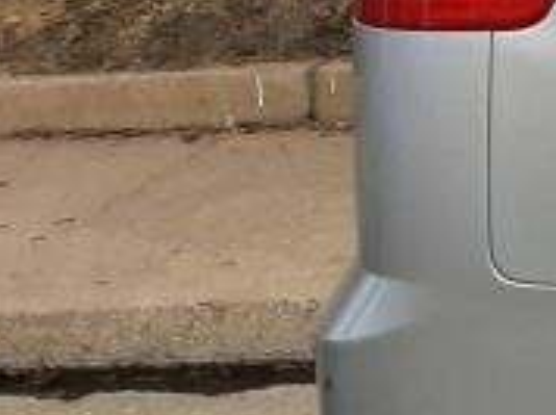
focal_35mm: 117
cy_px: 156
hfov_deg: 14.4
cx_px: 1065
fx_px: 1877
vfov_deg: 12.6
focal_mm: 3.93
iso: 40
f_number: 1.7
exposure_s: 1/3021
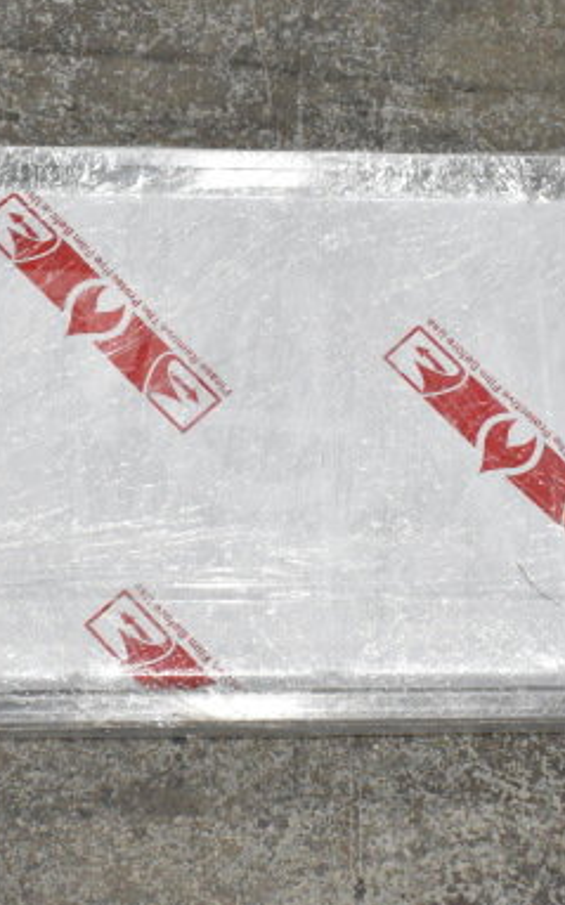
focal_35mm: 78
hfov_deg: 16.7
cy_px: 457
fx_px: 1924
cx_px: 199
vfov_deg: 26.5
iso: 6400
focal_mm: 32
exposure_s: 1/500
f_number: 11
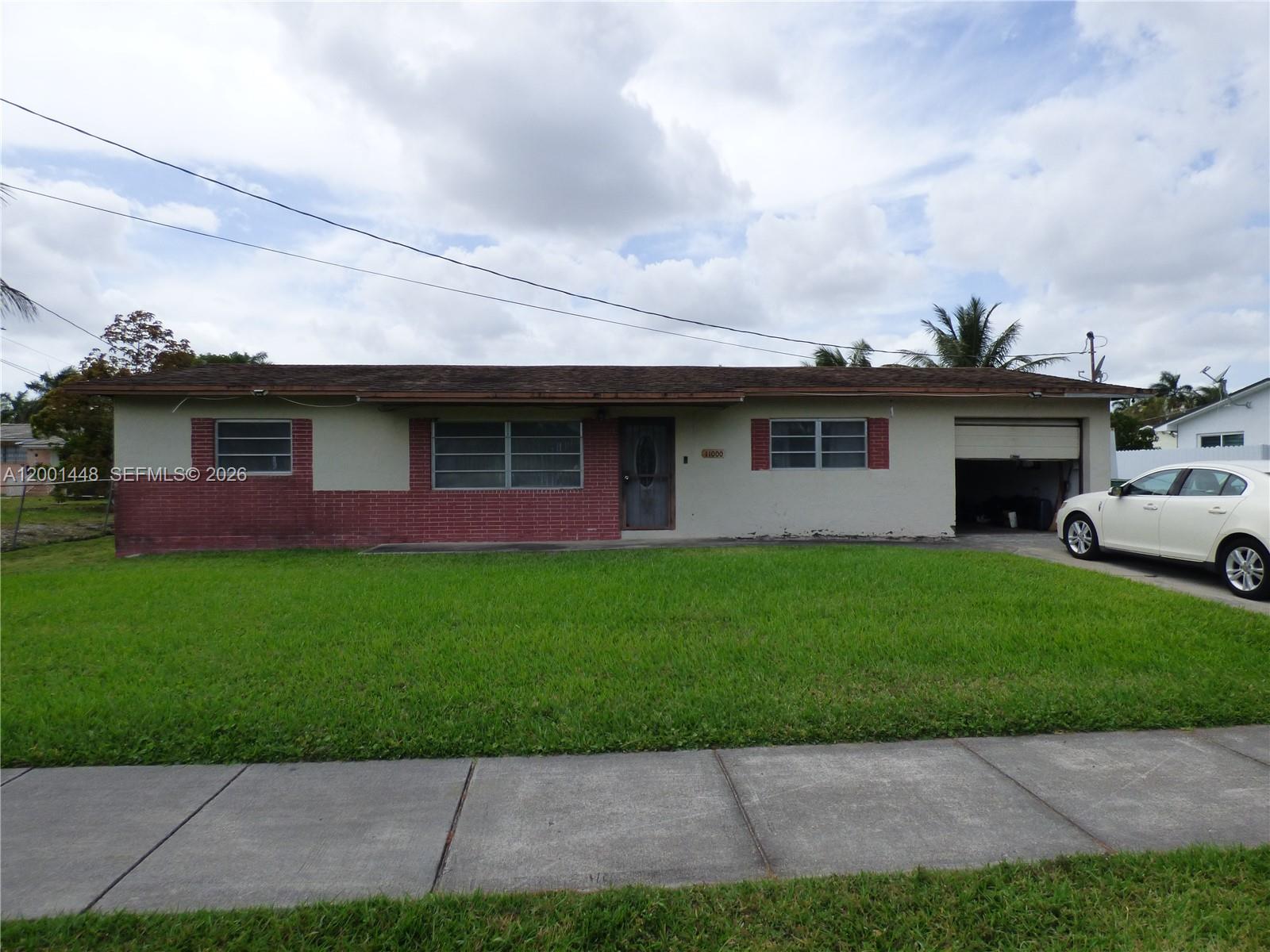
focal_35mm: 20
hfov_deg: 81.7
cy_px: 476
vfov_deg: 66.0
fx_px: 734
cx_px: 635
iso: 160
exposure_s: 1/2000
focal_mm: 3.58
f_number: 2.8
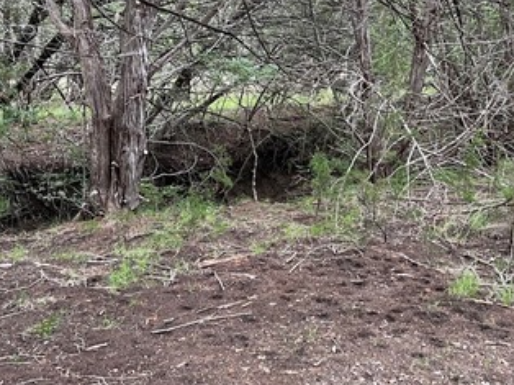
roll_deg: +0.0
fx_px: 786
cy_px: 97
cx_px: 313
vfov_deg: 27.1
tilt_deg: -3.6
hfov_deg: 36.0
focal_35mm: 53
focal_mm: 5.7
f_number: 1.5
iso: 125
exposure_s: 1/75
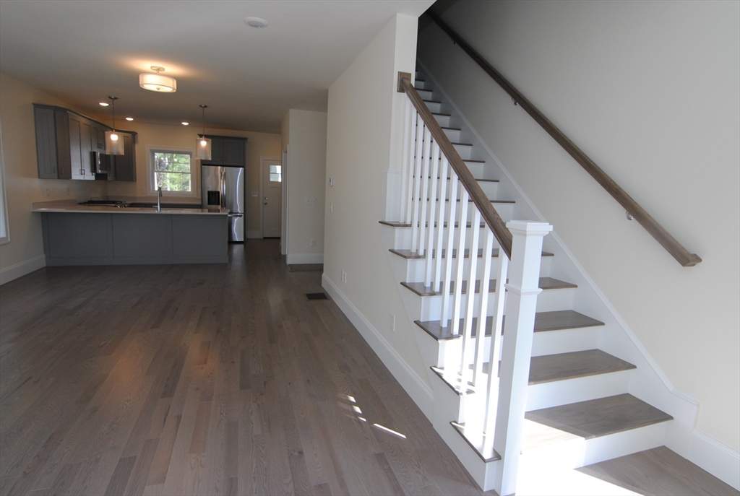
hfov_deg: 85.3
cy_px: 248
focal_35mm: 20
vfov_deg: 63.4
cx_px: 370
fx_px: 402
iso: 200
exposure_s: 1/100
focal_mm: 13
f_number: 5
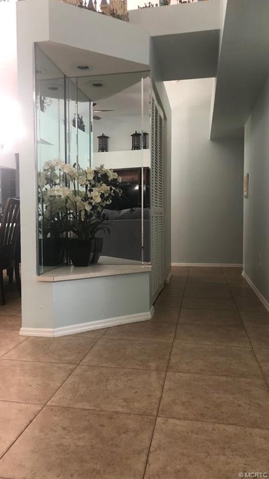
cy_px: 236
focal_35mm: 31
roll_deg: +0.5
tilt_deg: -2.4
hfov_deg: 37.7
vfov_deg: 62.6
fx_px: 393
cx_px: 114
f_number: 1.8
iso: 50
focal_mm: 4
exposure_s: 1/15
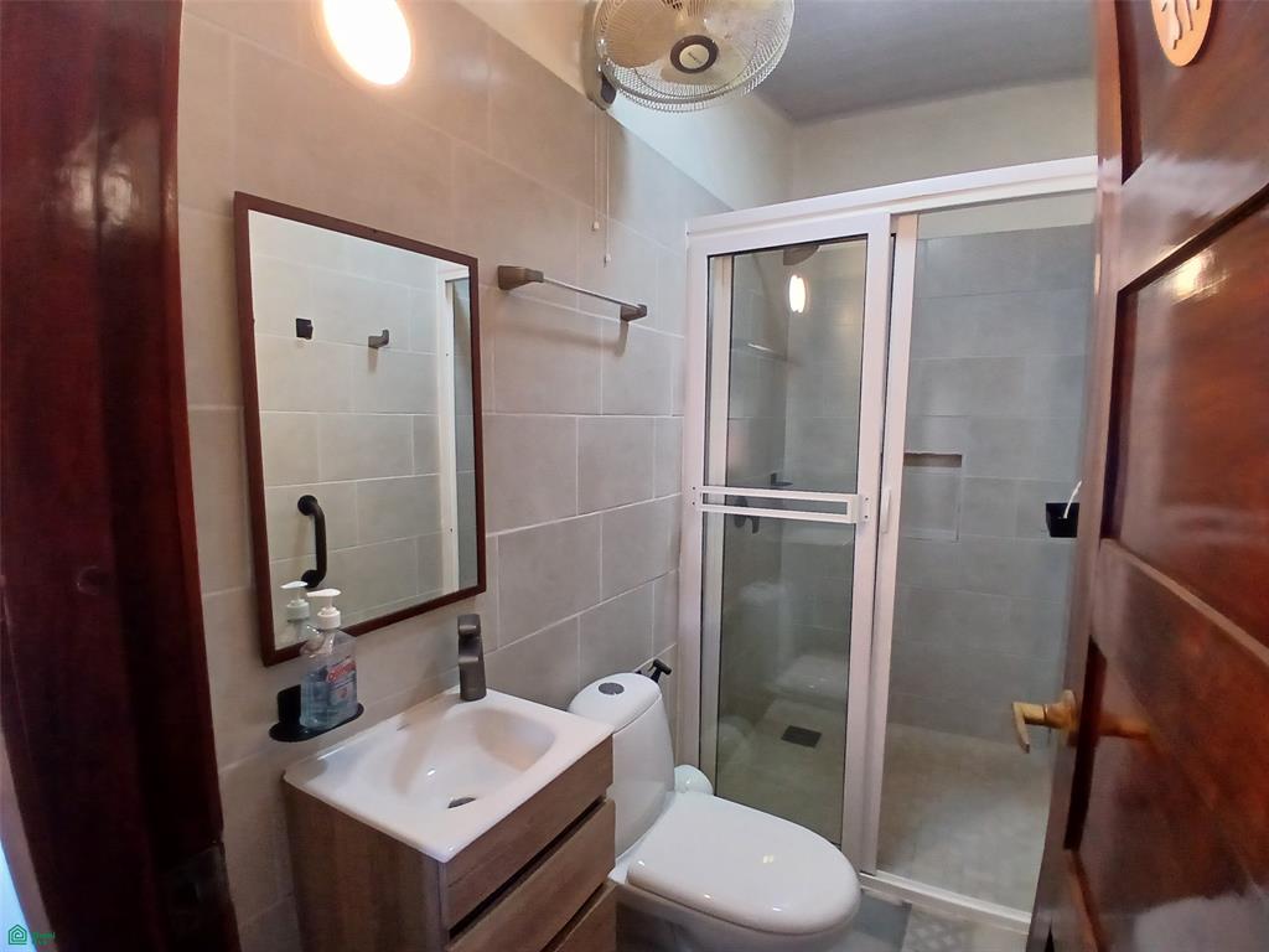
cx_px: 634
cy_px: 476
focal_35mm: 17
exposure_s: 1/30
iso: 200
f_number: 2.2
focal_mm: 1.4
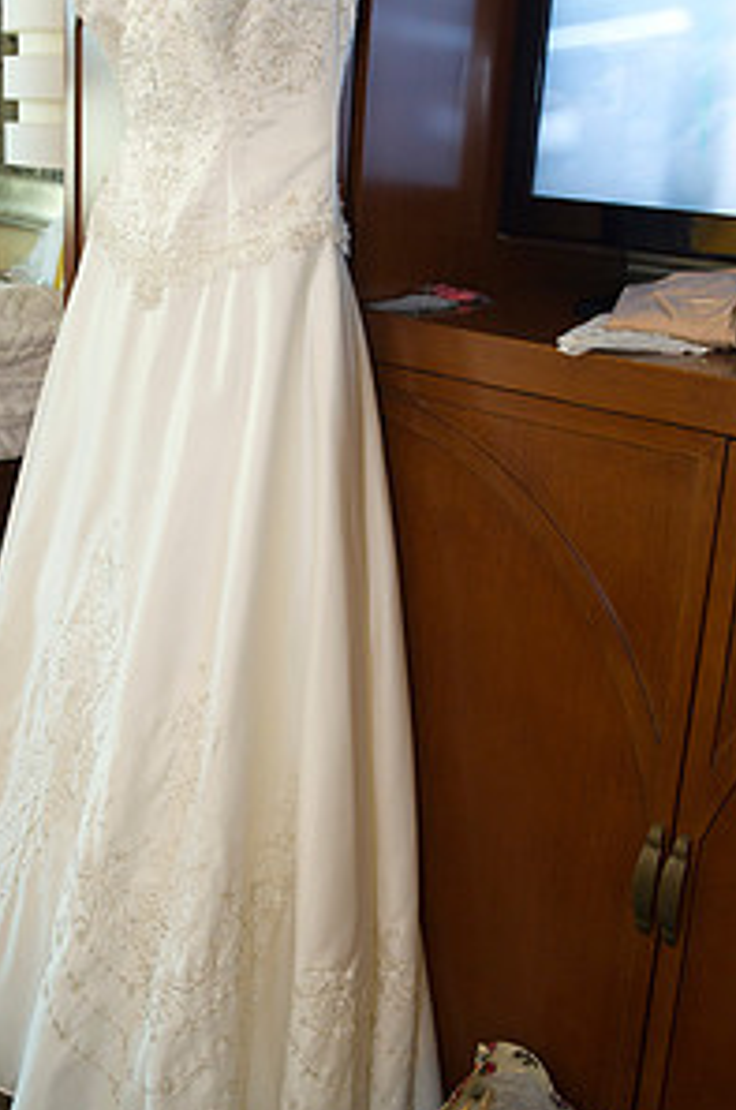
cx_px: 219
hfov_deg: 28.3
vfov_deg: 41.9
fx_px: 1446
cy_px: 478
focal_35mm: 47
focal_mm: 31
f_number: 5.6
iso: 640
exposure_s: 1/50
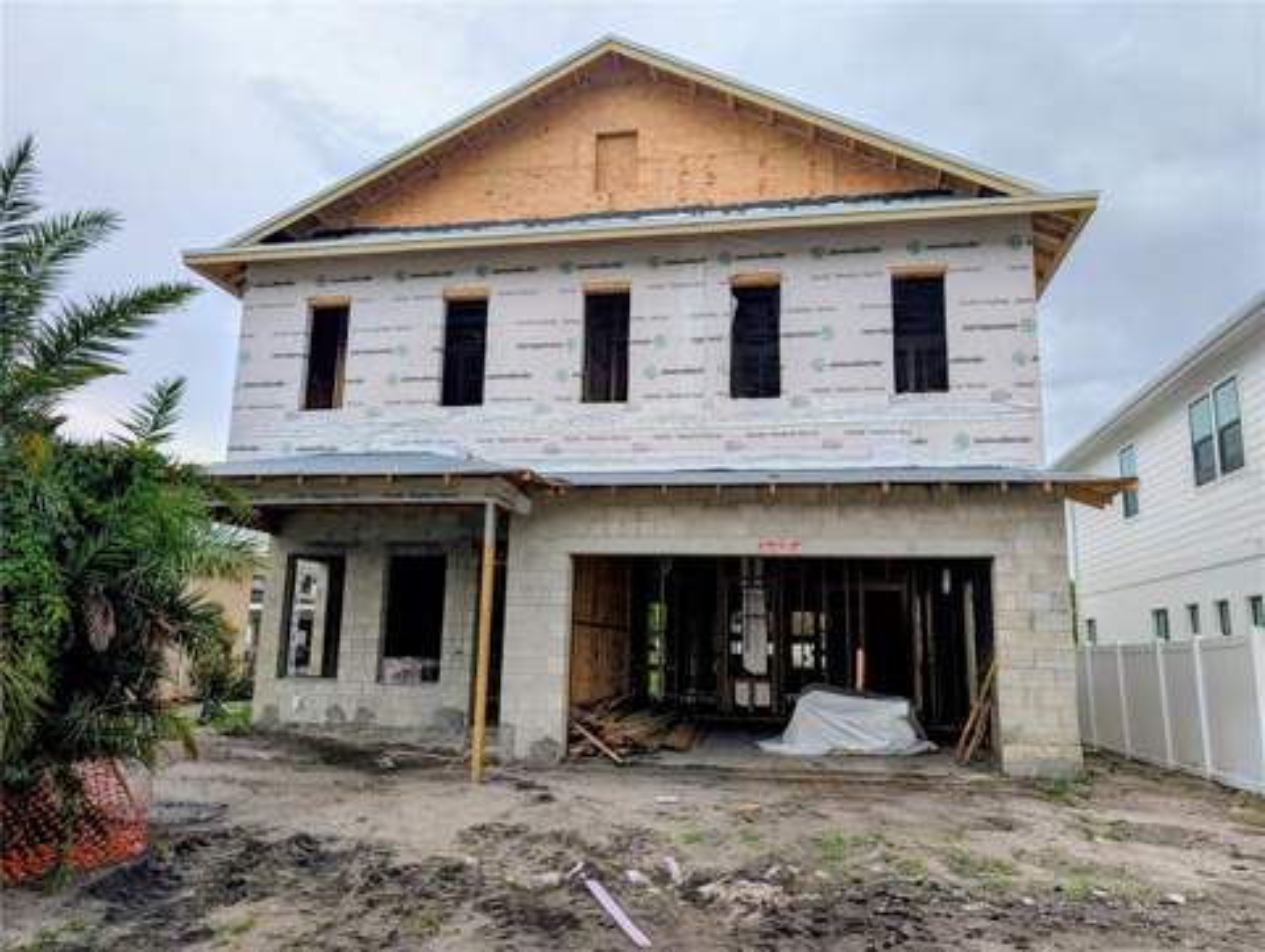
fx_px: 878
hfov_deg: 71.5
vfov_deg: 56.9
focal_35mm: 24
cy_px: 476
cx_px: 632
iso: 22
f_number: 1.68
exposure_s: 1/507
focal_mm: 6.9
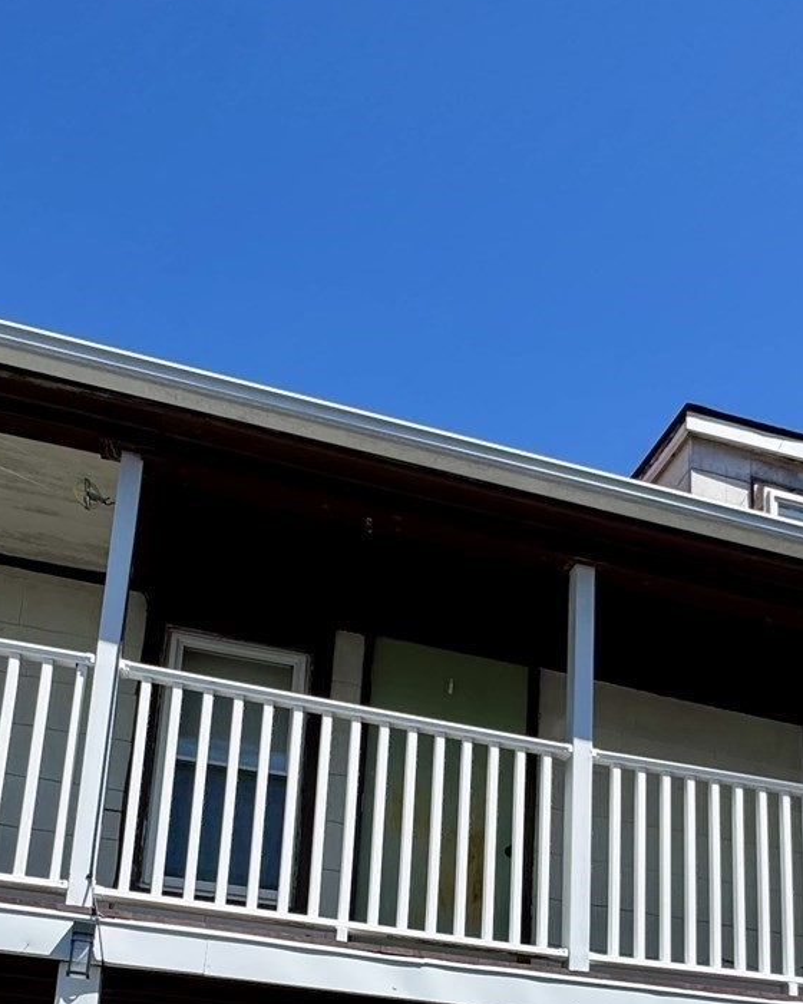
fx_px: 1188
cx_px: 465
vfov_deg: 40.0
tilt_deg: +14.2
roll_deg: -0.5
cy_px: 1011
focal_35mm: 40
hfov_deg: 37.3
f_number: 2.2
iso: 50
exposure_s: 1/1346
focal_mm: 2.22
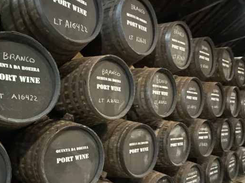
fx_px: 198
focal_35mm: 28
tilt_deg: -4.0
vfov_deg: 48.1
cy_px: 134
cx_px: 102
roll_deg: +1.7
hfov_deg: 63.1
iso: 1000
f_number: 2.2
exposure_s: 1/25
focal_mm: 2.22
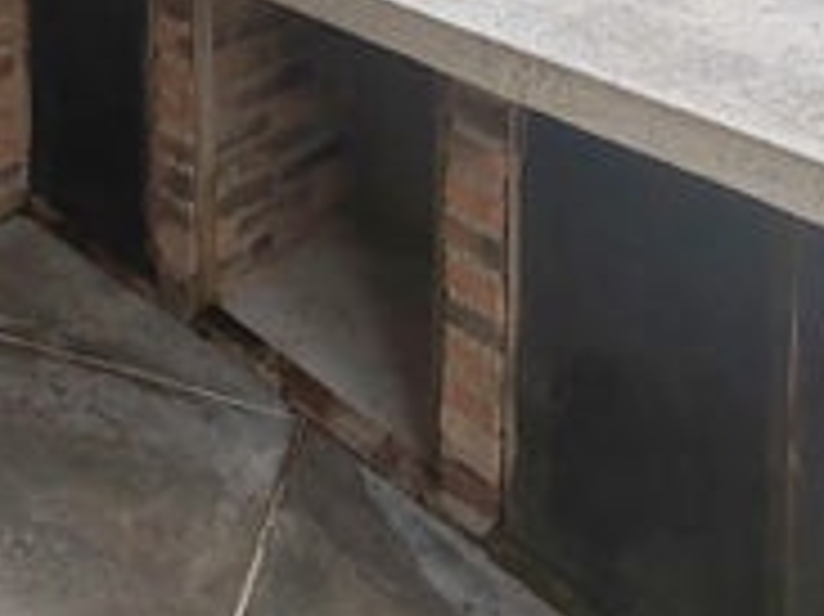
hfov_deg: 33.2
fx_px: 1332
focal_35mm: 56
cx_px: 140
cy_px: -373
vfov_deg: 21.0
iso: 50
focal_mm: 1.96
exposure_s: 1/150
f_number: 2.2
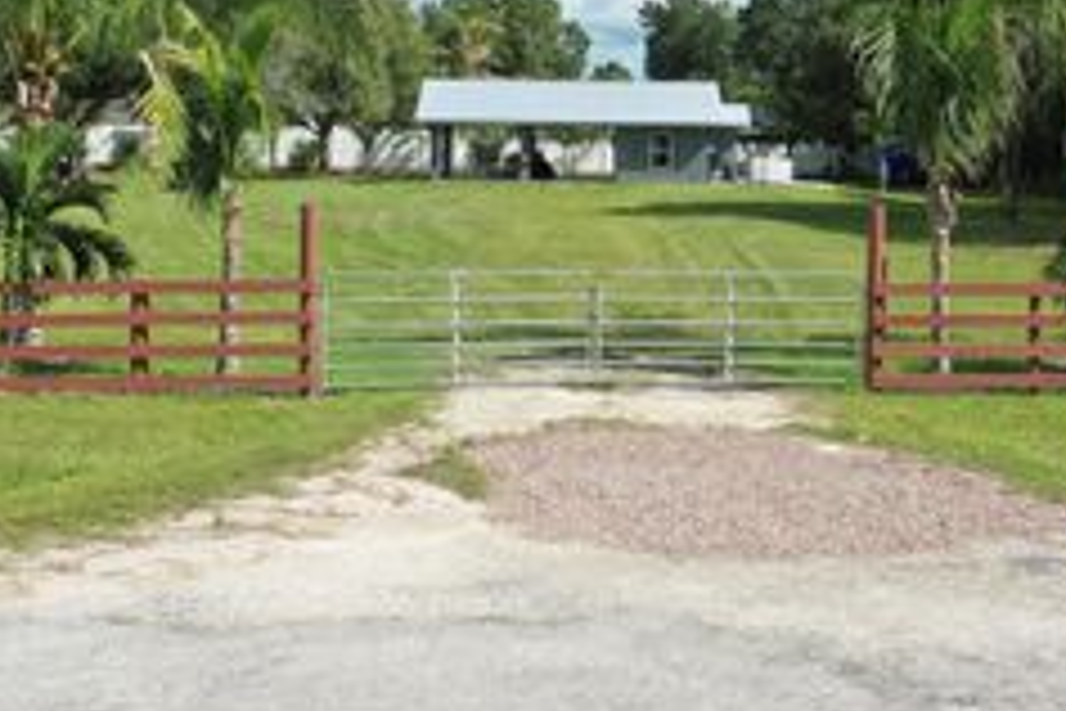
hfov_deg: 33.7
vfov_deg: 22.7
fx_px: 1747
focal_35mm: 59
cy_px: 151
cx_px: 675
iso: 100
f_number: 5.6
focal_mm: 10.26
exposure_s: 1/500
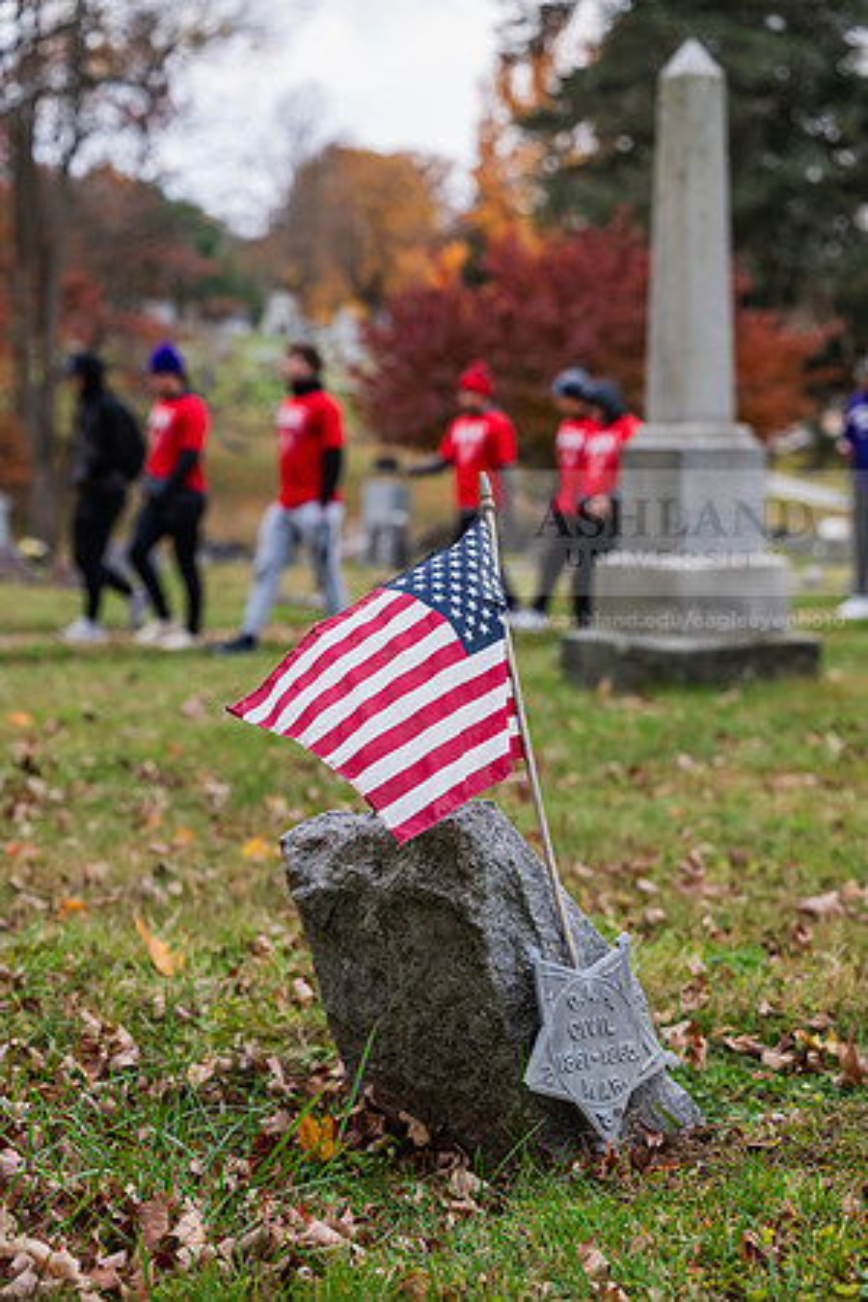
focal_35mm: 71
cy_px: 651
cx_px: 434
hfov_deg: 19.2
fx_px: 2568
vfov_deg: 28.5
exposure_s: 1/640
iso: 800
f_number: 4
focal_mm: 71
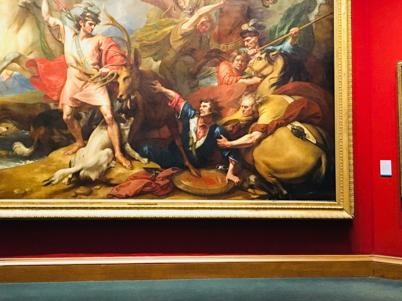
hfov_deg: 36.2
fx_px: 615
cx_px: 200
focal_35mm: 53
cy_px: 85
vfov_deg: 27.2
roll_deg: -1.4
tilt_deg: +8.3
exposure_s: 1/25
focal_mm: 4.15
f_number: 2.2
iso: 200
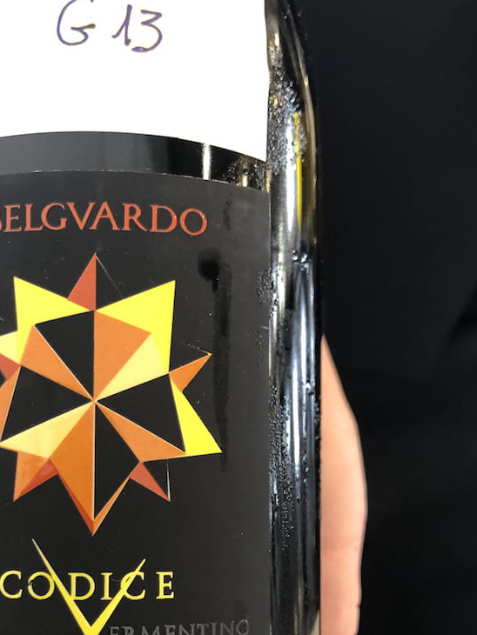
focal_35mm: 46
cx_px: 144
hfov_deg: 31.2
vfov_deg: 40.7
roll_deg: +2.8
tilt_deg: -25.6
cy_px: 428
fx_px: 845
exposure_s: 1/17
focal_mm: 4
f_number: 1.8
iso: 64
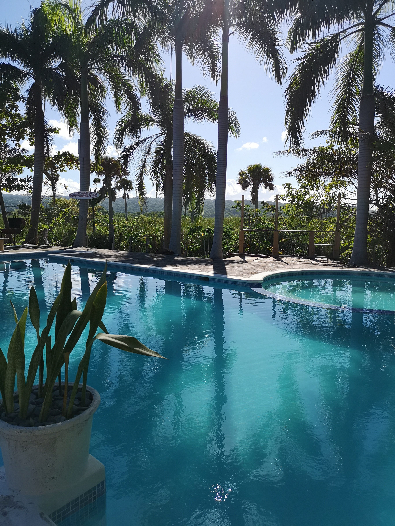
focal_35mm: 27
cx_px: 198
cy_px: 263
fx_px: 411
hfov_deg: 51.4
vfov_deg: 65.3
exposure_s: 1/2740
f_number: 1.8
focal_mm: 3.95
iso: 50
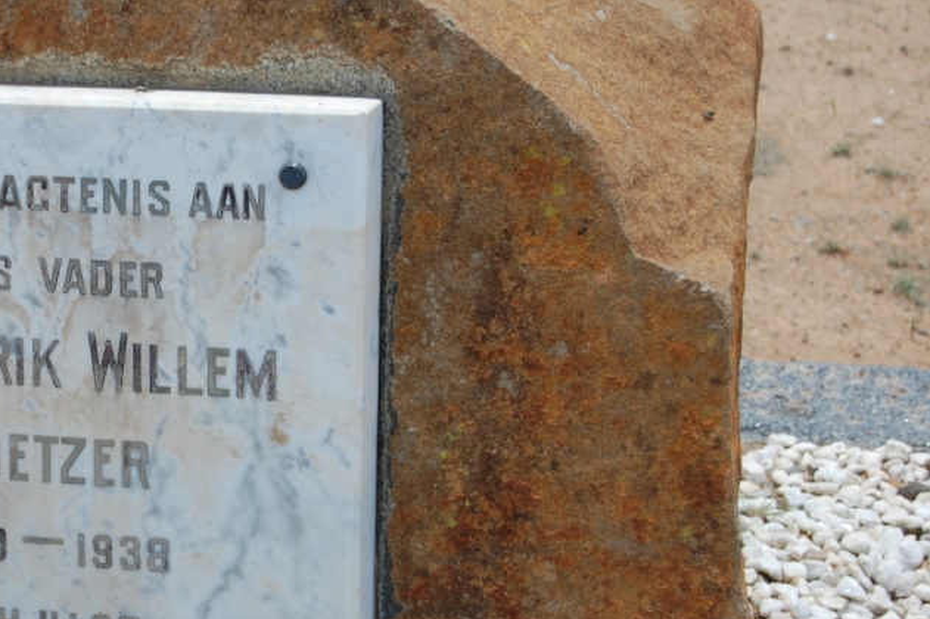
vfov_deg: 10.2
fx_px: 3455
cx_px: 177
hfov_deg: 15.2
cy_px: 347
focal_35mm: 134
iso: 200
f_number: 8
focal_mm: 55
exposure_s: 1/250
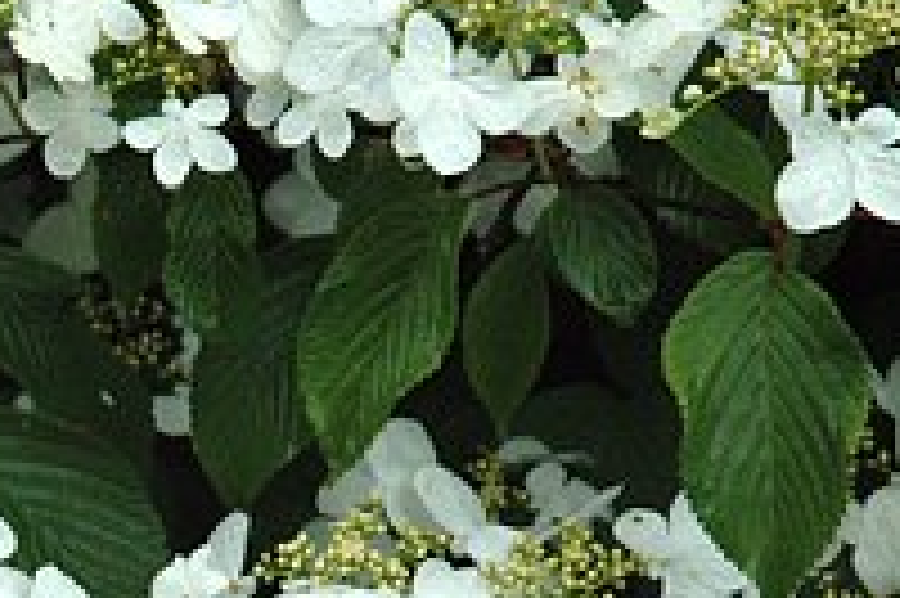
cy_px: 697
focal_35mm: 269
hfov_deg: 7.6
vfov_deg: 5.1
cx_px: 22
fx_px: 6719
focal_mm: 70
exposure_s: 1/125
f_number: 5.6
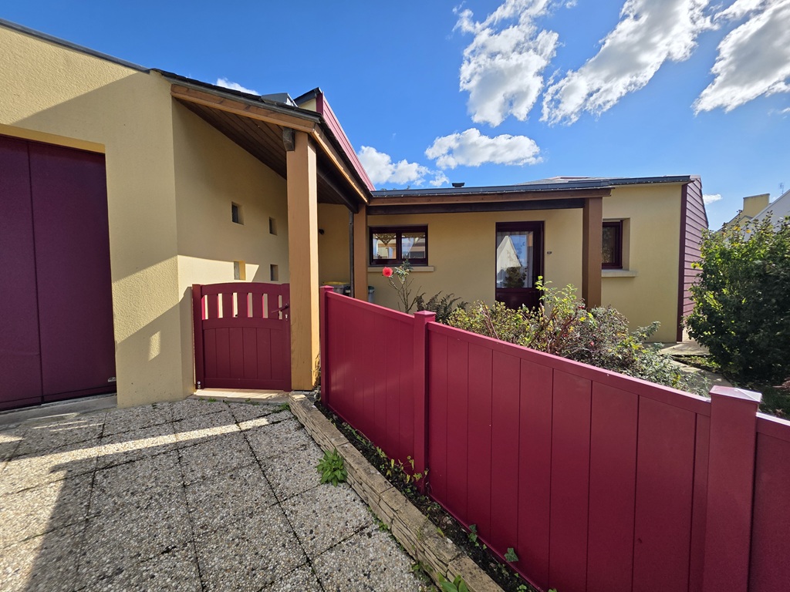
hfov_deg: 106.2
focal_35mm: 13
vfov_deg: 89.9
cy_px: 296
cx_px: 395
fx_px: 297
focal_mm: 2.2
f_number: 1.9
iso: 40
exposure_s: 1/2240
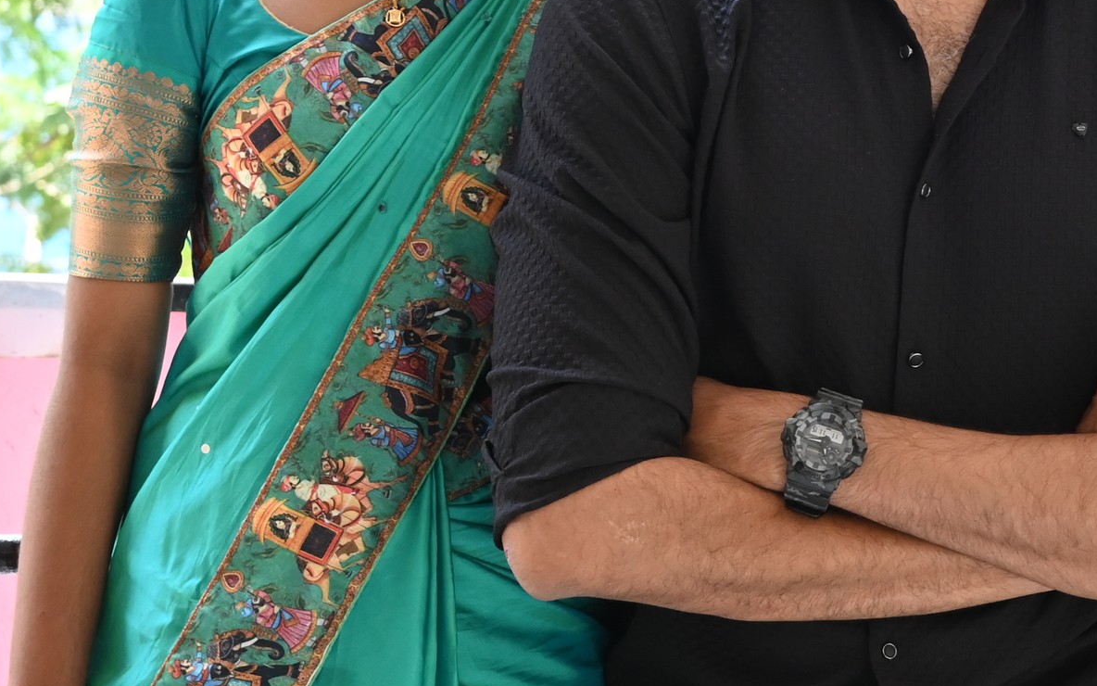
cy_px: 13
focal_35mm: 135
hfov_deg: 15.3
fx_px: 4036
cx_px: 952
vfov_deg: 9.6
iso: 1600
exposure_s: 1/200
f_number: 5.6
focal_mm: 46
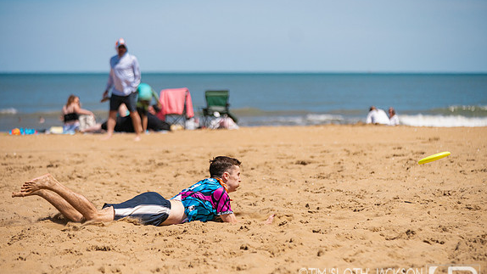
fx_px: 1782
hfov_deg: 15.6
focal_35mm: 138
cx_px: 249
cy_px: 154
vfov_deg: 8.8
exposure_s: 1/8000
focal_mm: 127
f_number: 2.8
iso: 400
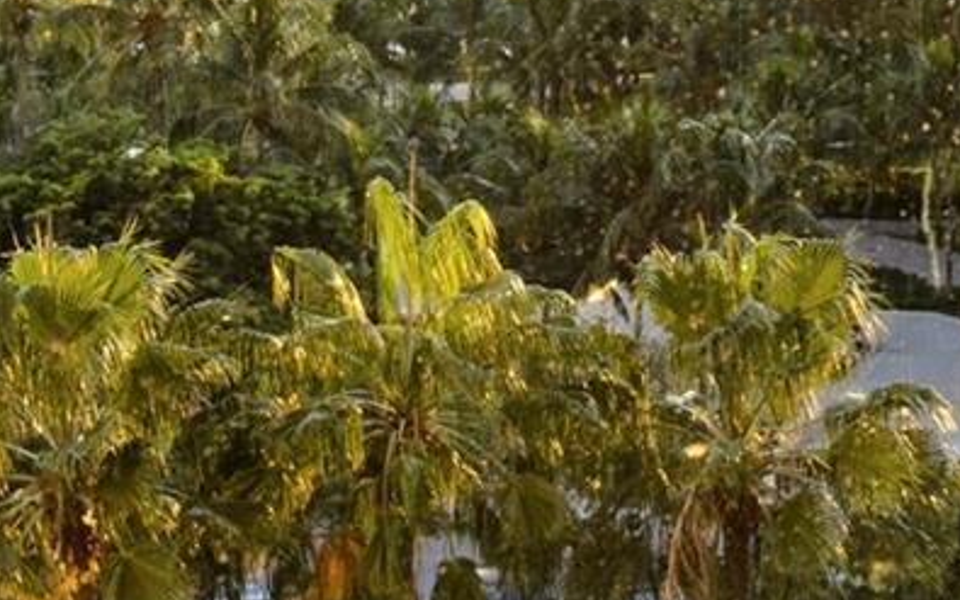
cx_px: 953
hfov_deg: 16.5
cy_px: -334
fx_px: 3245
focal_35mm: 124
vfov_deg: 10.2
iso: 200
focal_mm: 30
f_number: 8
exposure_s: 1/25
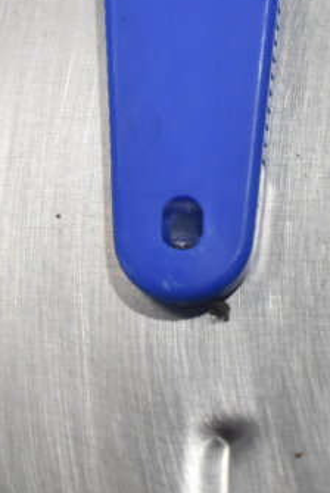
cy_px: -173
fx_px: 1797
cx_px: 155
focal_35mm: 131
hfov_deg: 10.5
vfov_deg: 14.8
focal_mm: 32
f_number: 4.5
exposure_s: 1/160
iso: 1000
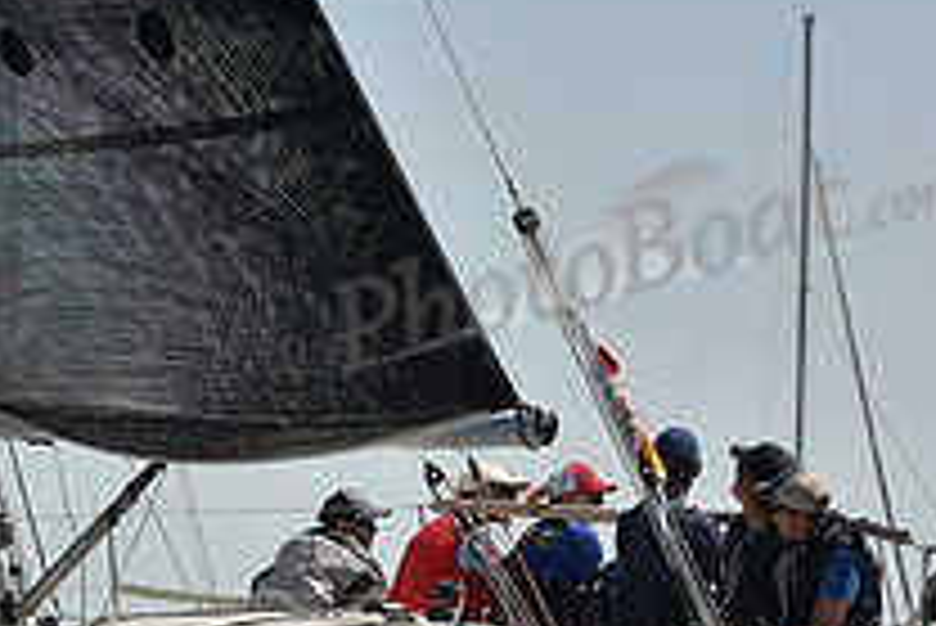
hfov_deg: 5.5
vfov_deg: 3.7
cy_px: 552
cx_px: 104
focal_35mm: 376
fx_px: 9782
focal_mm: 135
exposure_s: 1/1250
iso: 250
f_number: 5
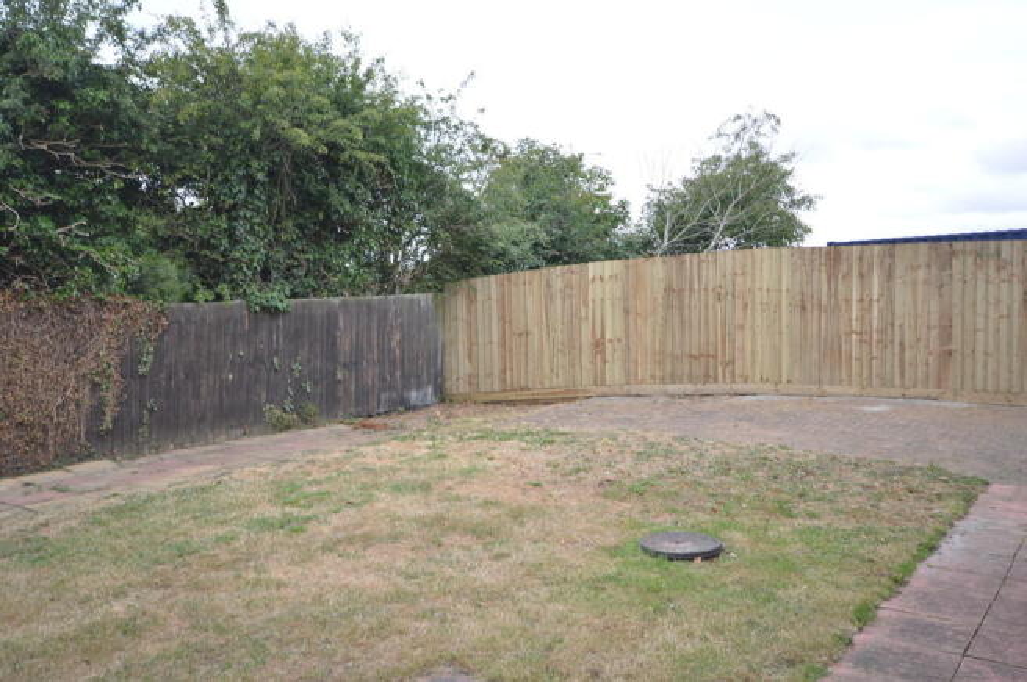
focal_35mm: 30
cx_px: 514
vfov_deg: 43.5
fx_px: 855
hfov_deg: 62.0
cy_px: 341
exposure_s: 1/80
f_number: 5.6
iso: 100
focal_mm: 20
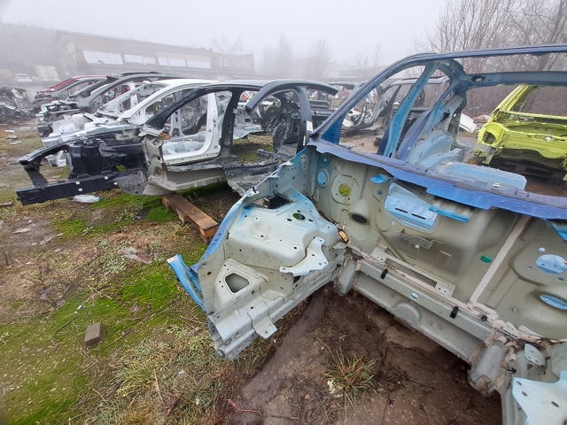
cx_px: 284
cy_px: 212
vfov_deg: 89.9
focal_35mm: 13
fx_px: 213
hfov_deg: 106.2
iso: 50
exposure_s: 1/50
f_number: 2.2
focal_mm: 1.13
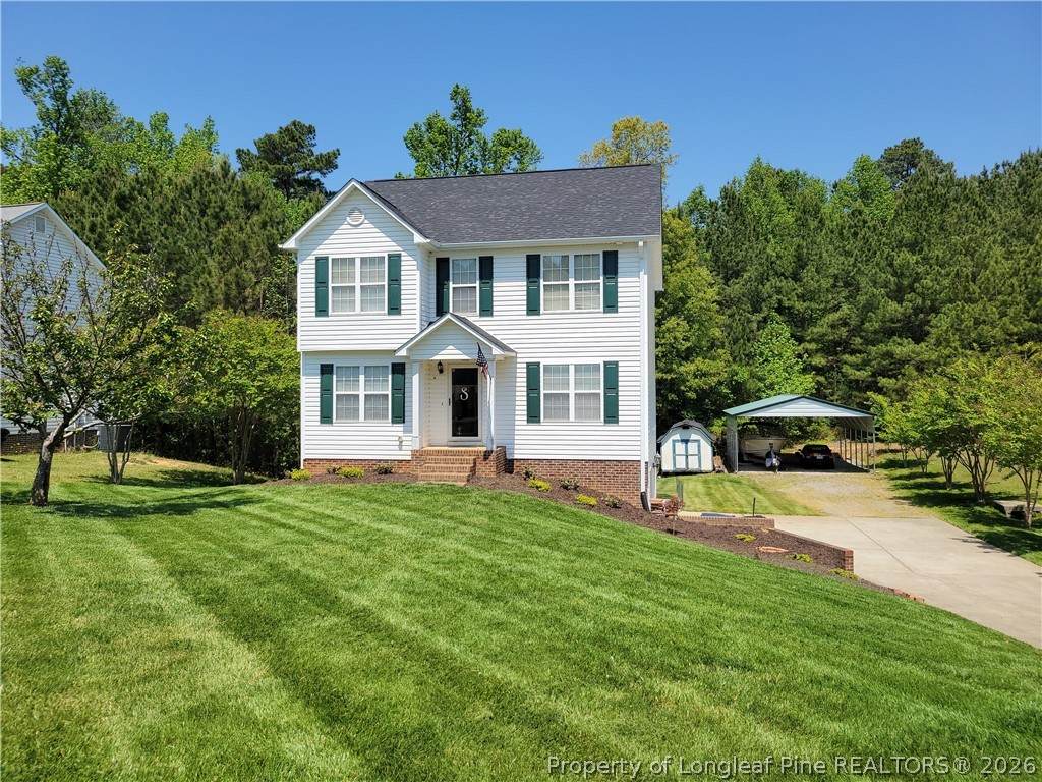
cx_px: 521
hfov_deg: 67.3
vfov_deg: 53.1
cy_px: 391
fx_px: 783
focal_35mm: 26
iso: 40
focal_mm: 5.4
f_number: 1.8
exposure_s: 1/2470
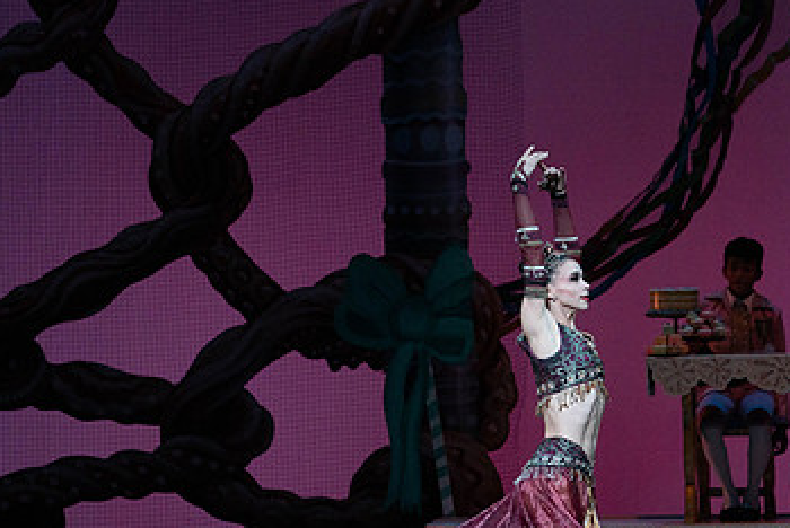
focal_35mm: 331
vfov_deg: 4.2
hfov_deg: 6.2
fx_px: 7269
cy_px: 326
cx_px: 573
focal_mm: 200
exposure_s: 1/320
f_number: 5.6
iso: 3200
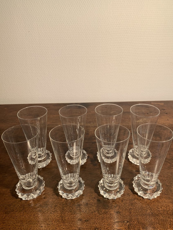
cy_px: 108
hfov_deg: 49.7
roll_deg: +0.5
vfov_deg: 63.4
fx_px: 187
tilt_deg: -25.6
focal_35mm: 28
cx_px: 92
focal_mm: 4.25
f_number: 1.8
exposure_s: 1/127
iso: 25
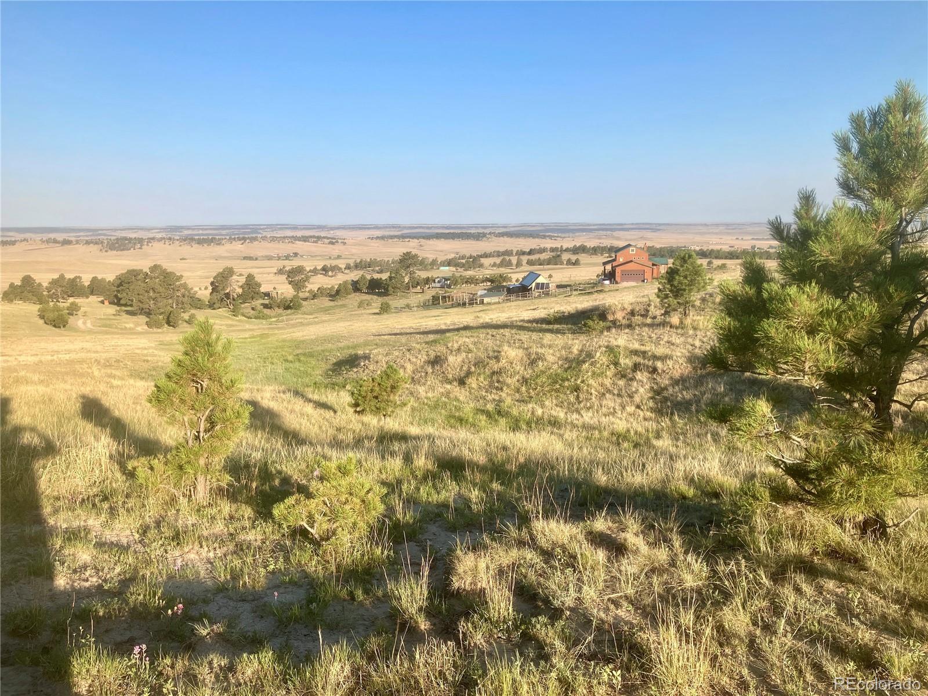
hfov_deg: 63.4
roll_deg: +1.7
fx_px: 751
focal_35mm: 28
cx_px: 464
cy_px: 348
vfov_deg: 49.7
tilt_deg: -8.7
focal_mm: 3.99
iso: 32
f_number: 1.8
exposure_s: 1/1000
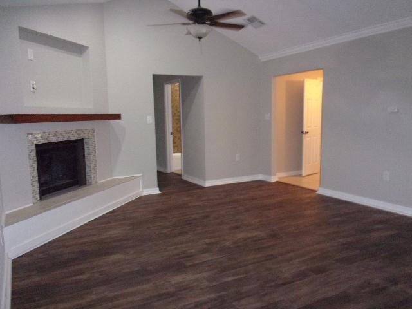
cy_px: 154
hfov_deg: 63.4
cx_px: 206
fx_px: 333
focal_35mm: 28
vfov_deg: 49.7
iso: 640
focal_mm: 5.1
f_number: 3.9
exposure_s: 1/34
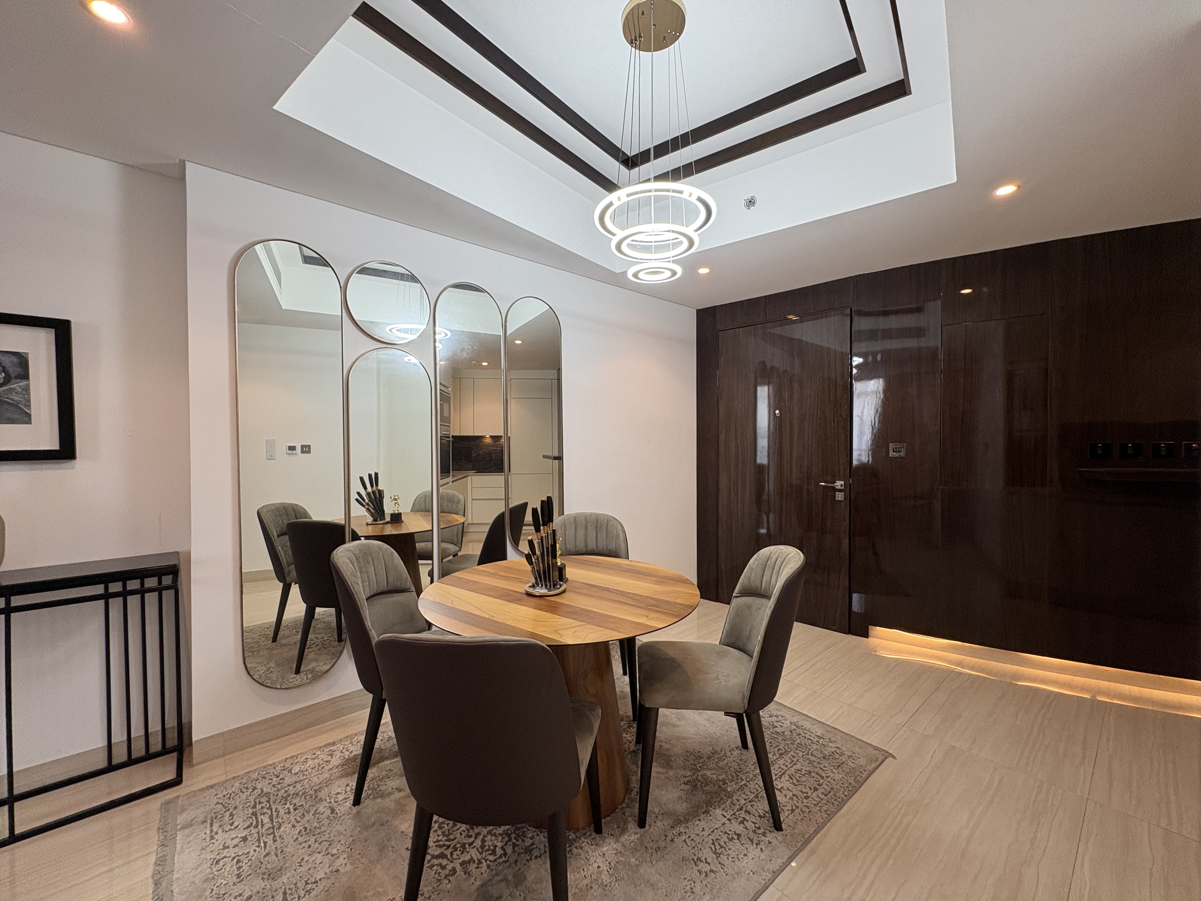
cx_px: 600
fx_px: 486
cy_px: 450
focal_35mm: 14
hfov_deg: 102.1
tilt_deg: -0.2
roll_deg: +0.2
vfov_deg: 85.7
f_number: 2.2
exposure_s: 1/100
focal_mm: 2.22
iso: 160
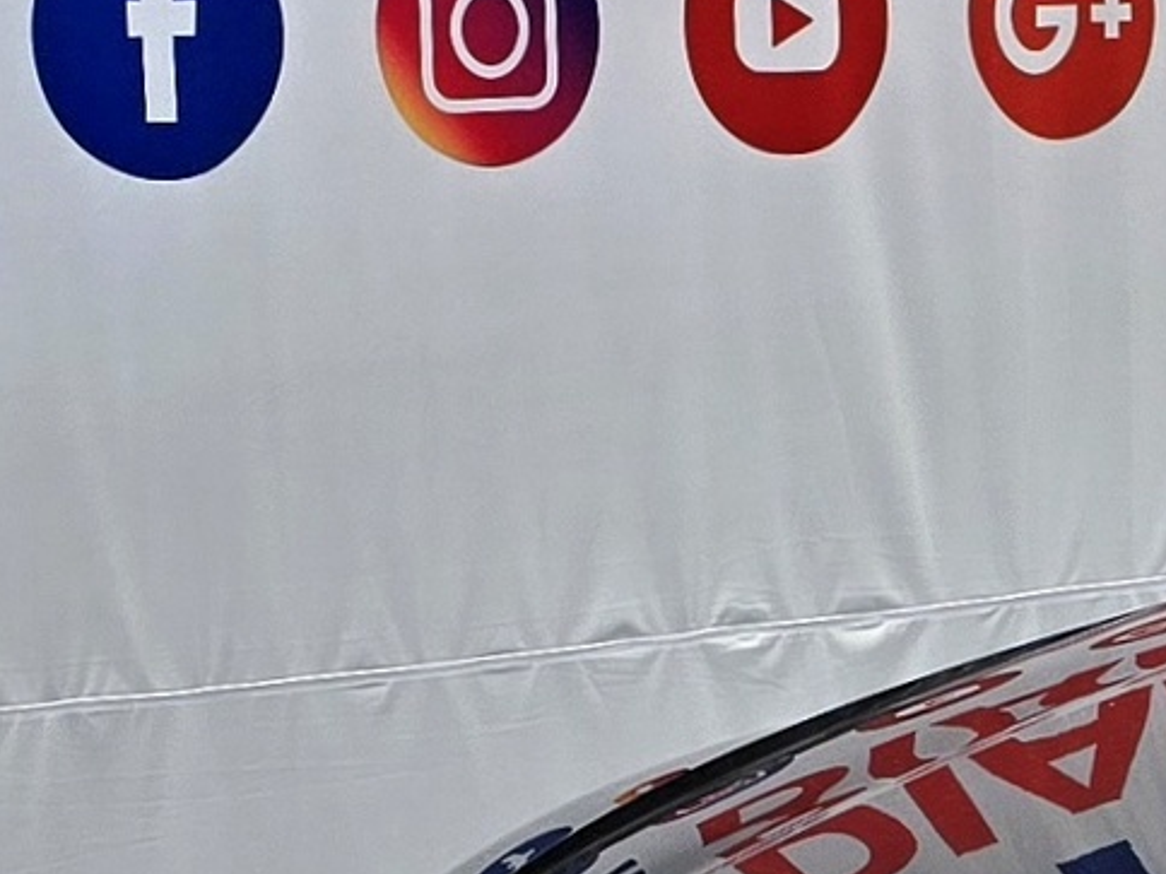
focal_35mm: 137
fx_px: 4615
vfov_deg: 10.8
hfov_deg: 13.4
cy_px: 681
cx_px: 1832
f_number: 1.7
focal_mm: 6.3
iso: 50
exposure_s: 1/120
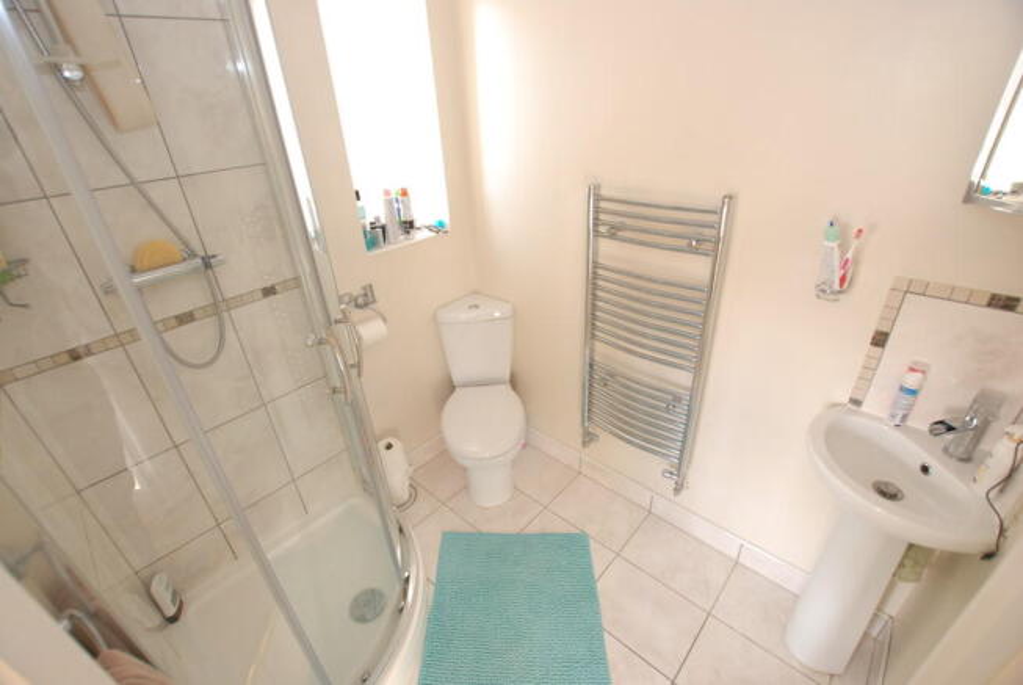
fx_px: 427
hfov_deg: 100.3
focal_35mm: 15
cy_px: 342
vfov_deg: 77.5
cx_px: 512
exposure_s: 1/10
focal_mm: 10
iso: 100
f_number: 4
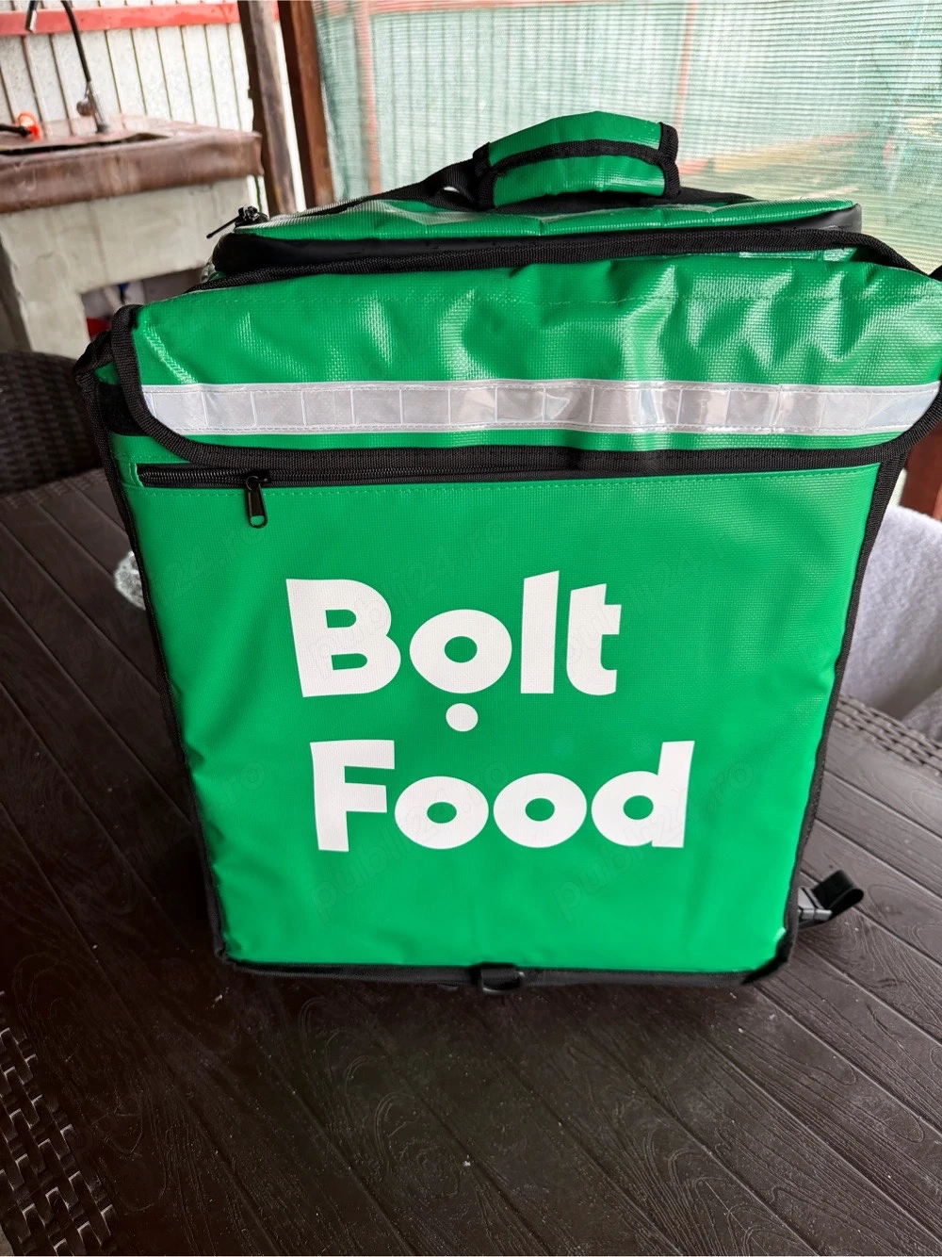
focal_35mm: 24
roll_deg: +0.4
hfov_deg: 56.8
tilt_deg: -36.7
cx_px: 471
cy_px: 628
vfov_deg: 71.6
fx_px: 871
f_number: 1.78
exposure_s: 1/120
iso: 200
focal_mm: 6.76
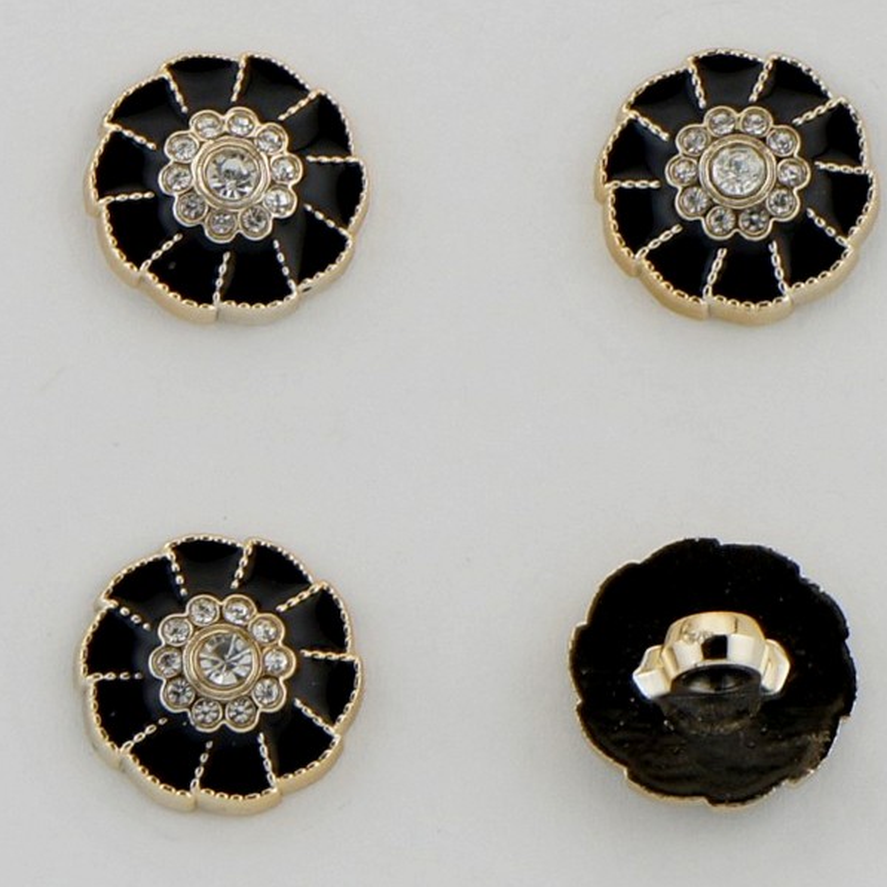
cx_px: 513
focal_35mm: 106
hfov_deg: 16.5
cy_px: 444
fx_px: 3063
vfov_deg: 16.5
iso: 200
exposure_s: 1/250
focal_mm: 55
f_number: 8
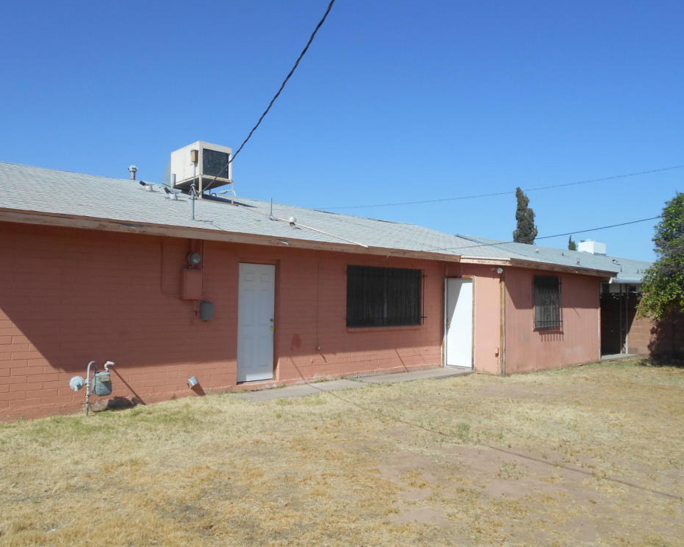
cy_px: 275
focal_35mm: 28
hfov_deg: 62.2
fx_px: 567
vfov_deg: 51.5
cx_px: 318
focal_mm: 4.6
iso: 80
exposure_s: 1/1600
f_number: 3.2
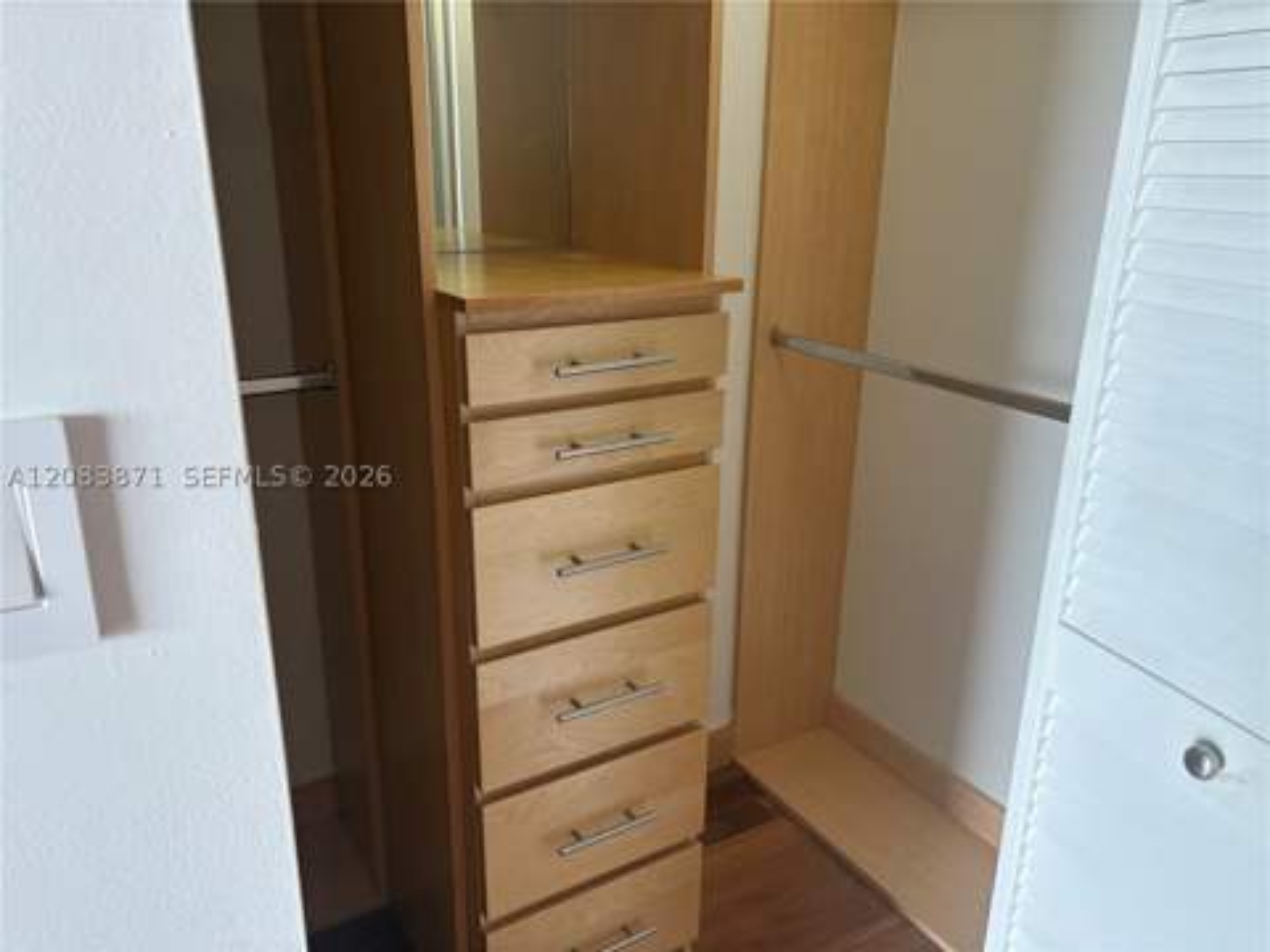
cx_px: 635
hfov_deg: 67.3
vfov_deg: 53.1
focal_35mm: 26
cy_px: 476
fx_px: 954
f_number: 1.6
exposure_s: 1/60
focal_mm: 5.96
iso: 160
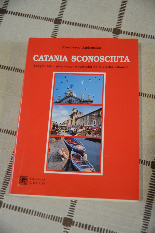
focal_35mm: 51
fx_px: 330
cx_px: 78
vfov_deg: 38.9
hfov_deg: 26.4
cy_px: 116
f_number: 2.8
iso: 200
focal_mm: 34
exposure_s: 1/25
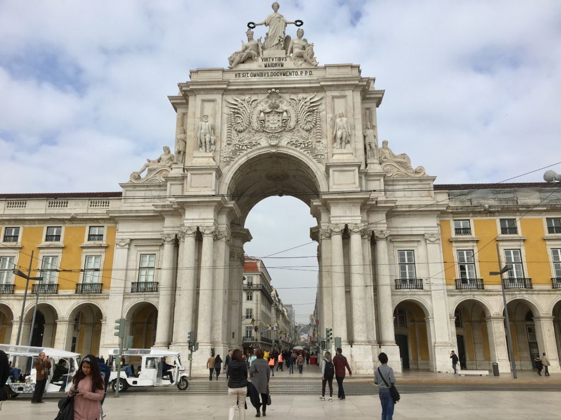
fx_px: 470
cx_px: 280
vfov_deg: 48.2
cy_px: 210
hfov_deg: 61.7
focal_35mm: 29
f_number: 2.2
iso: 25
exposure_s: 1/1637
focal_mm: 4.15
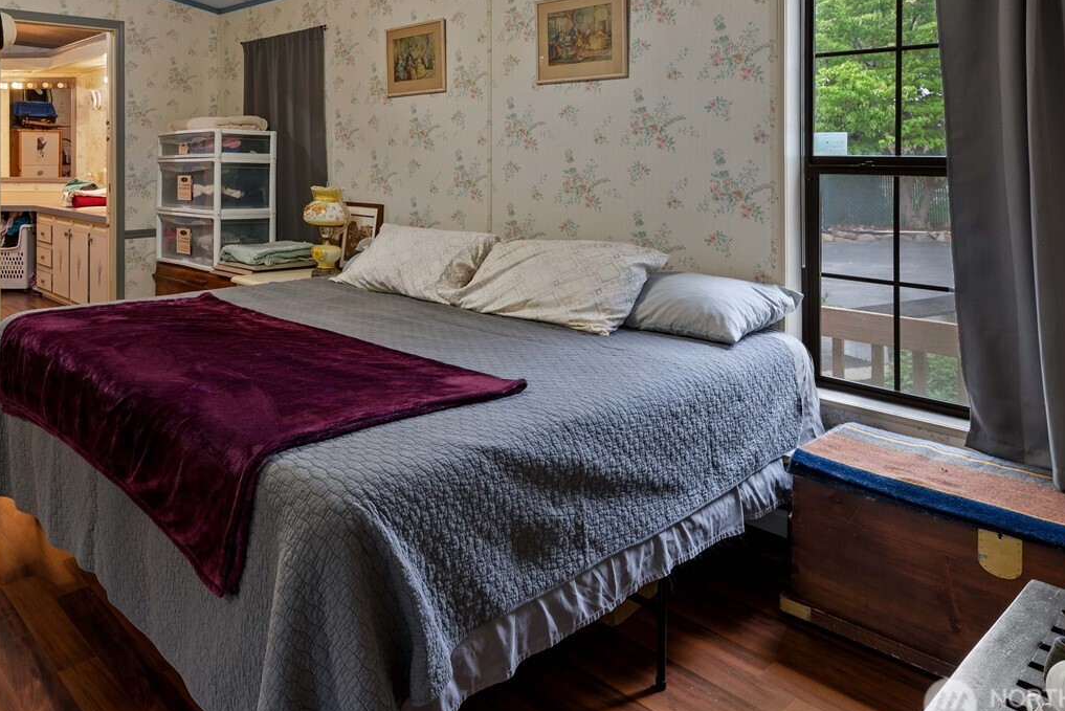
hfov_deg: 67.8
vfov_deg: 48.7
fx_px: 740
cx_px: 292
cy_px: 152
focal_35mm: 25
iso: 200
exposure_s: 1.3
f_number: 8
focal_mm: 15
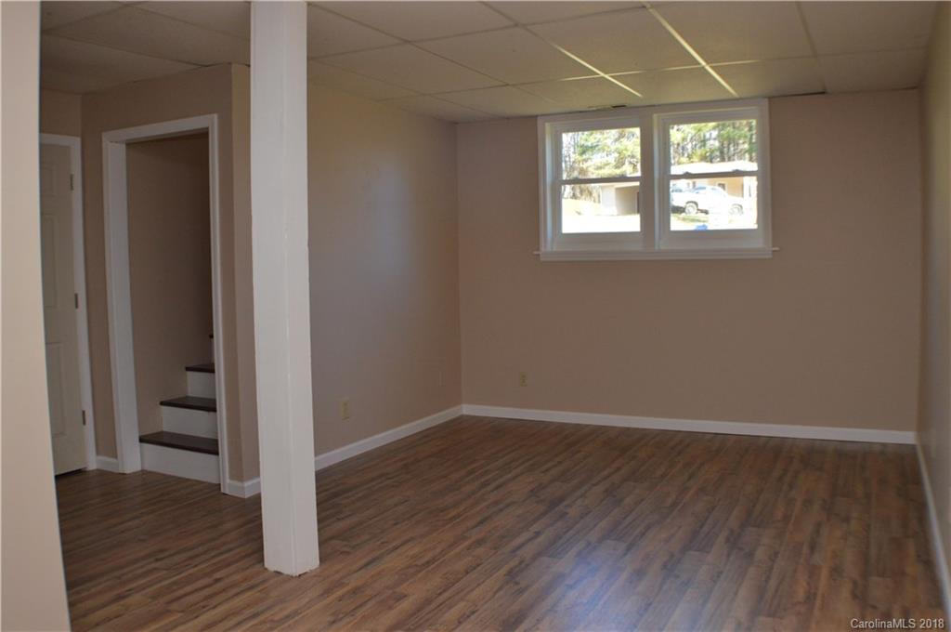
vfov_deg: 34.1
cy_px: 316
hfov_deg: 49.6
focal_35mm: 39
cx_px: 476
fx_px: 1029
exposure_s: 1/125
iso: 800
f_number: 5.6
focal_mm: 26
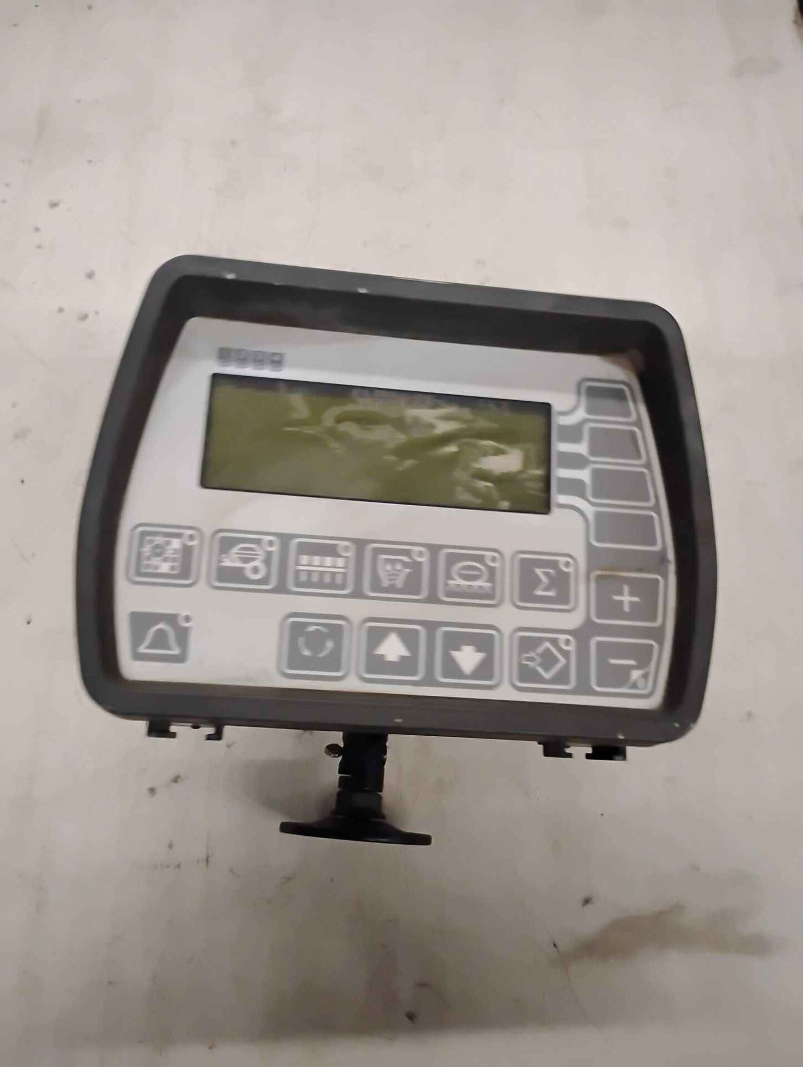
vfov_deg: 63.4
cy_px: 534
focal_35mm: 28
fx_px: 864
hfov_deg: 49.8
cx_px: 402
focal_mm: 4.26
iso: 2100
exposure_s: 1/30
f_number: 1.8
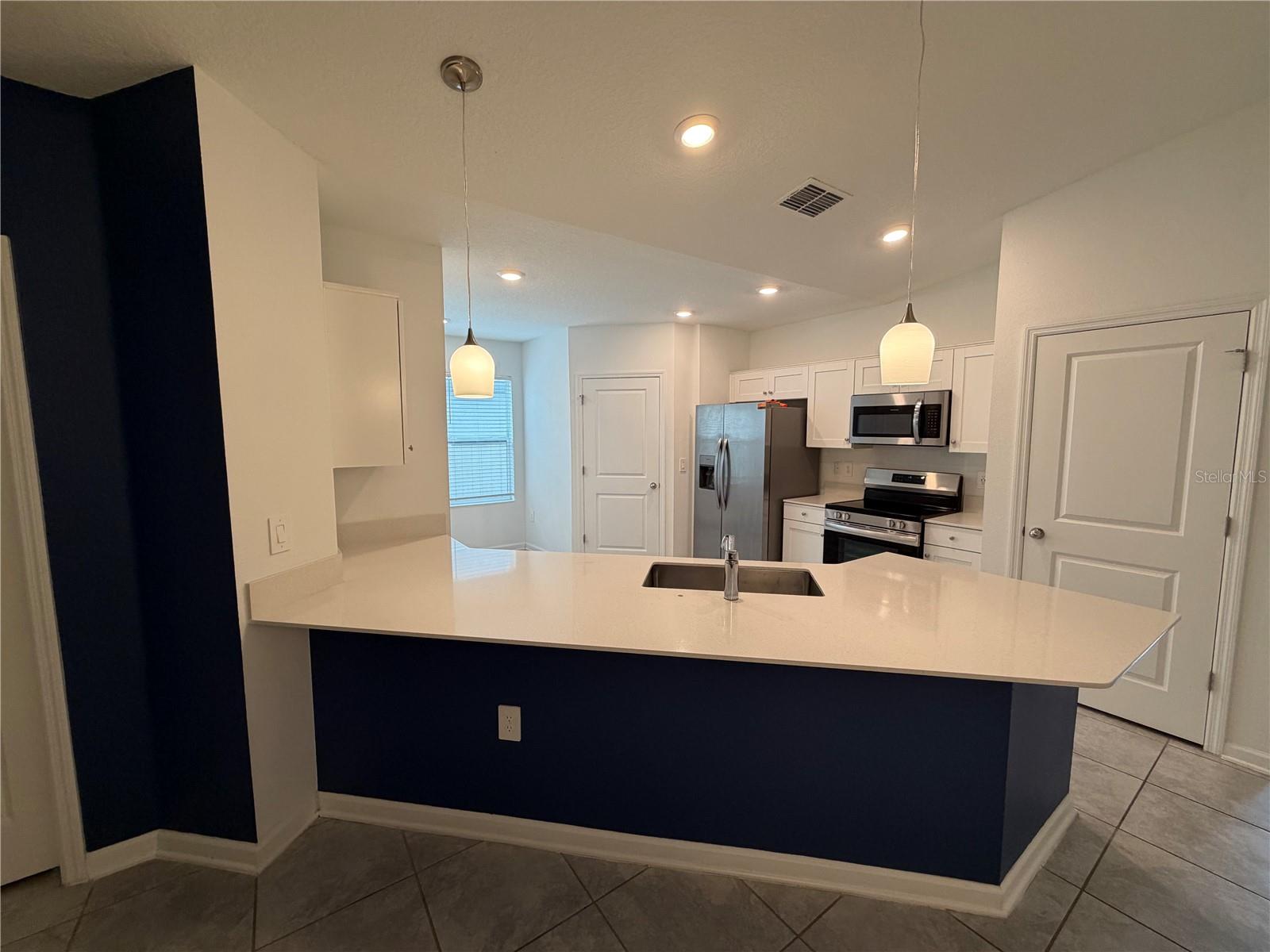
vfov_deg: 85.7
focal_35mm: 14
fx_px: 514
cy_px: 476
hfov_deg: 102.1
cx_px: 635
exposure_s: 1/120
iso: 200
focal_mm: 2.22
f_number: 2.2
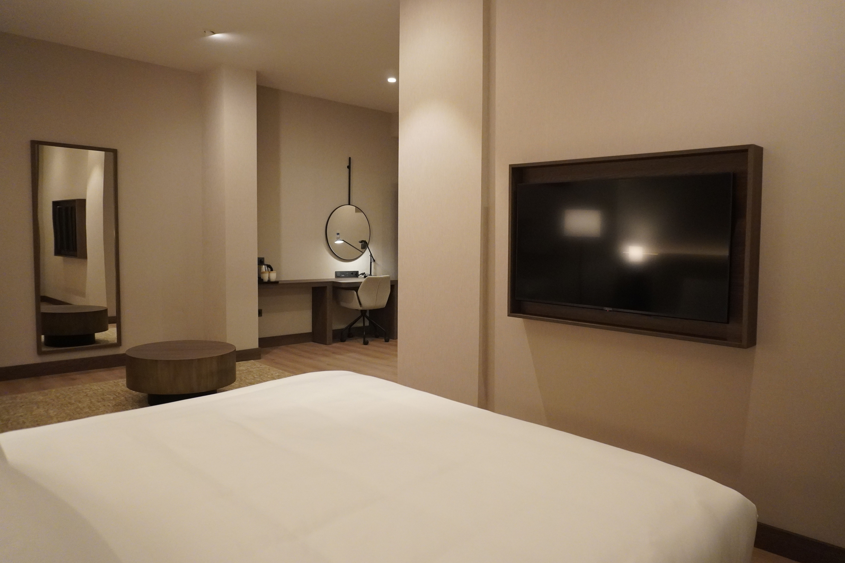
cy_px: 282
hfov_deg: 53.1
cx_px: 422
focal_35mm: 36
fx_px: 845
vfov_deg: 36.9
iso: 4000
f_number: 4.5
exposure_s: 1/160
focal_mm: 24
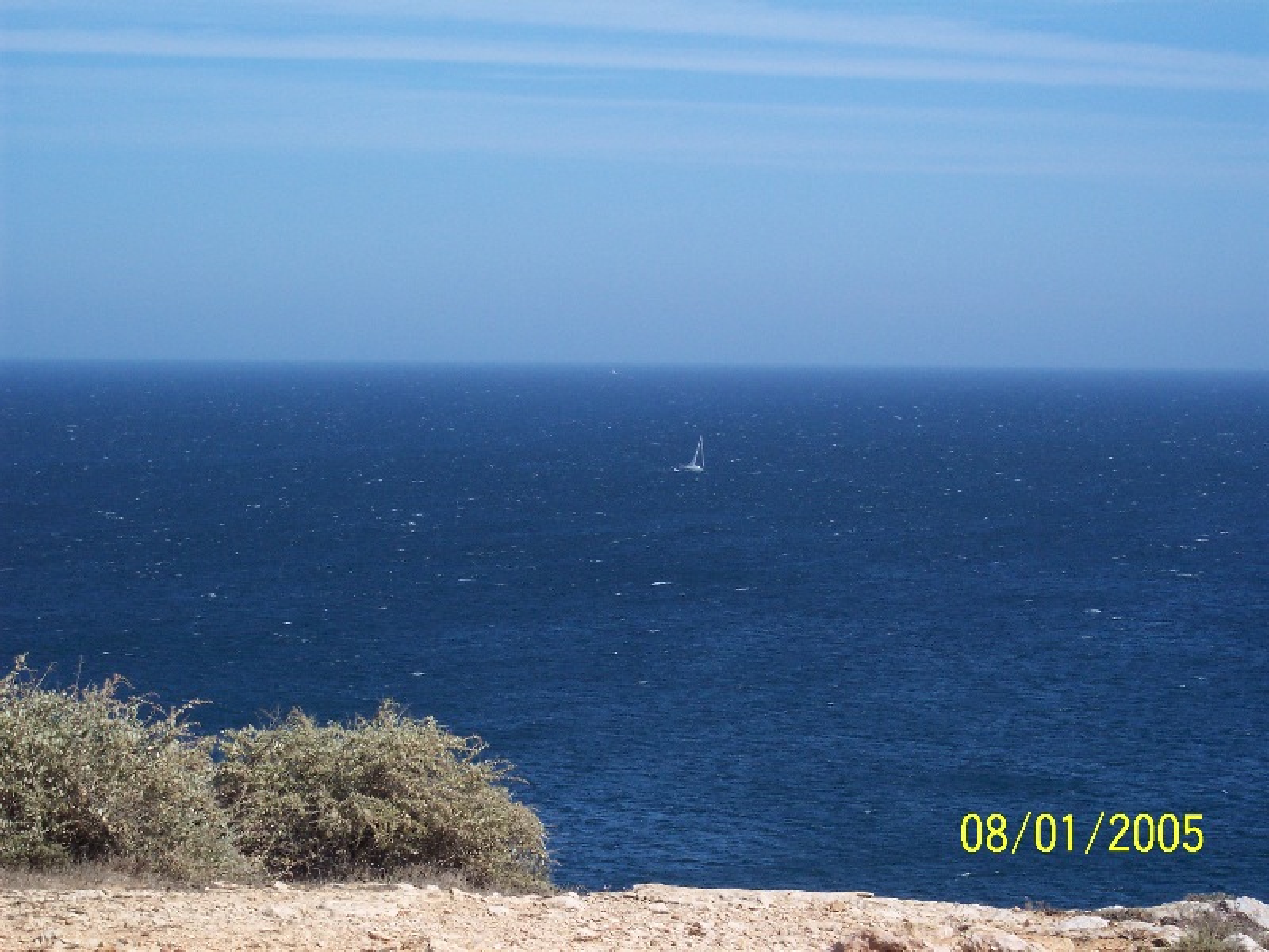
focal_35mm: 114
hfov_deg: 17.3
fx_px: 4179
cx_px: 634
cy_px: 476
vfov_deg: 13.0
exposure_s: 1/350
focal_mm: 24
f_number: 8
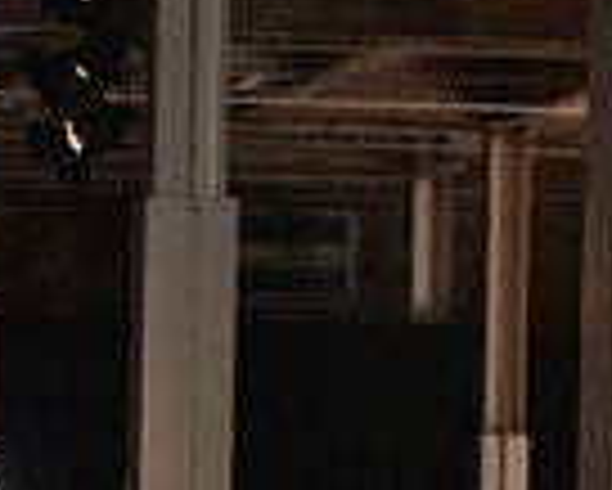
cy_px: 1160
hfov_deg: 6.9
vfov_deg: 5.4
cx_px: -207
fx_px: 5057
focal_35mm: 279
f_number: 6.3
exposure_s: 1/160
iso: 1000
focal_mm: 70
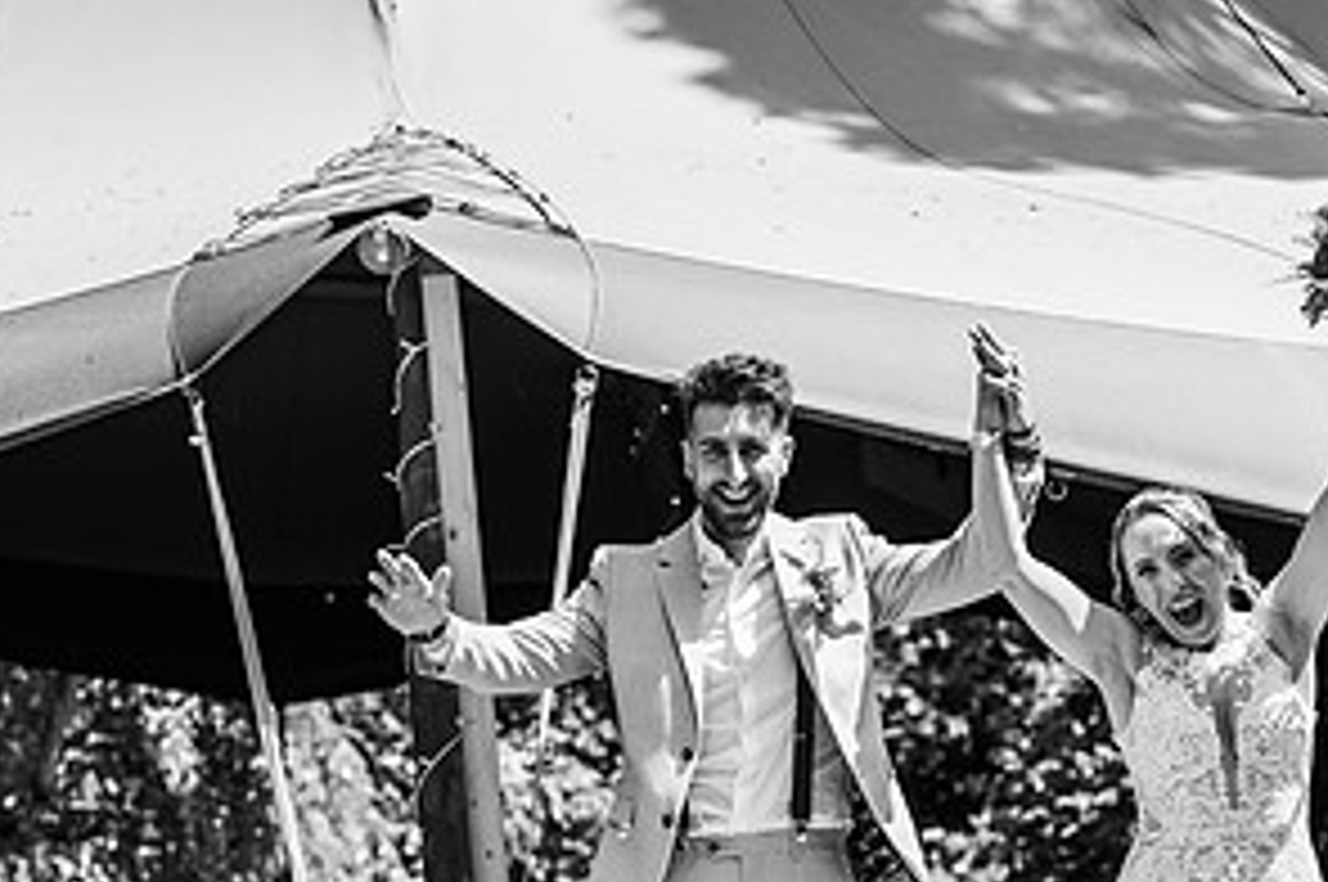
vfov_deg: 8.2
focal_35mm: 167
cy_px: 760
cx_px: 990
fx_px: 6154
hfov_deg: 12.3
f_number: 4
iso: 100
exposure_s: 1/640
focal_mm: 85
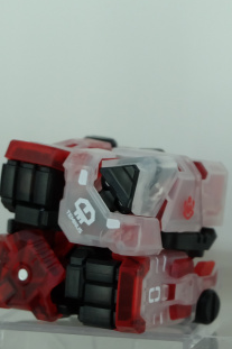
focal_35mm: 193
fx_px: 1868
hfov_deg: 7.0
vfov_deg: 10.6
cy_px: 255
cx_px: 341
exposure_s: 1/125
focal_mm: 50
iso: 1000
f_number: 5.6
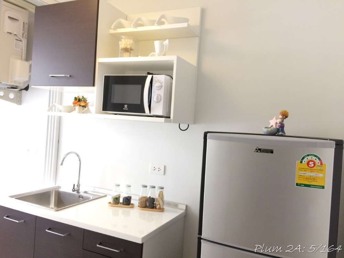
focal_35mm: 29
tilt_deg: -1.9
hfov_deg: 61.7
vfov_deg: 48.2
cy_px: 129
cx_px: 172
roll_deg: -4.0
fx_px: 288
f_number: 2.2
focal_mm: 4.15
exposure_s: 1/33
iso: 64
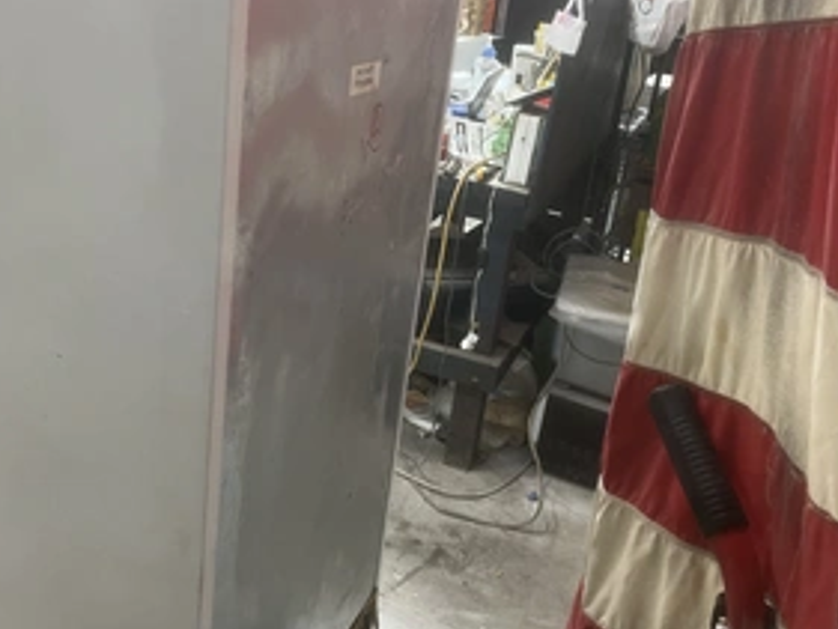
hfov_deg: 50.1
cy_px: 253
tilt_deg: -20.5
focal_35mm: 37
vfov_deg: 38.5
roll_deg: -5.6
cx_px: 382
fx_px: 896
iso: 200
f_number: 1.6
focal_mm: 5.1
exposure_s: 1/60
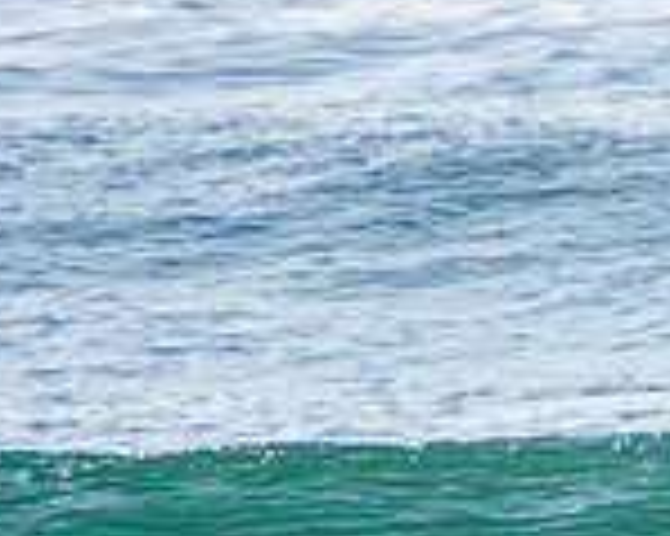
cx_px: 944
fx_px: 43517
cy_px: 655
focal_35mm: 2196
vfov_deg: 0.7
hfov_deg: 0.9
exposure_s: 1/2000
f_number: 5.6
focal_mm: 400
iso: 280
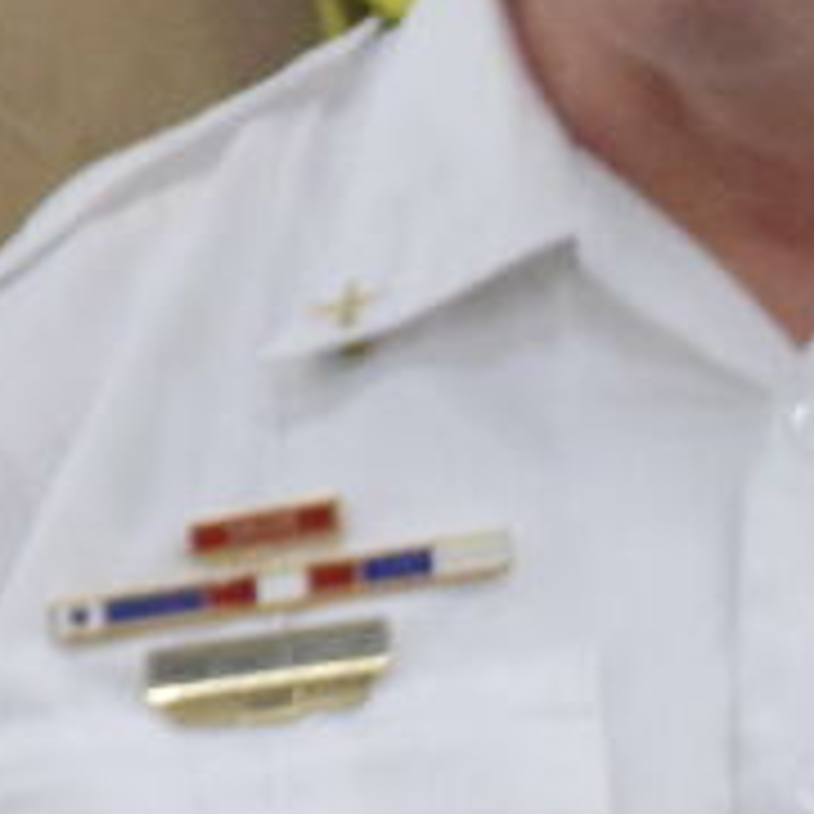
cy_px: 789
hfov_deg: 1.3
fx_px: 36421
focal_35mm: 1369
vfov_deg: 1.3
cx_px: 2134
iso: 2500
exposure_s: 1/125
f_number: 4.5
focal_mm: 110
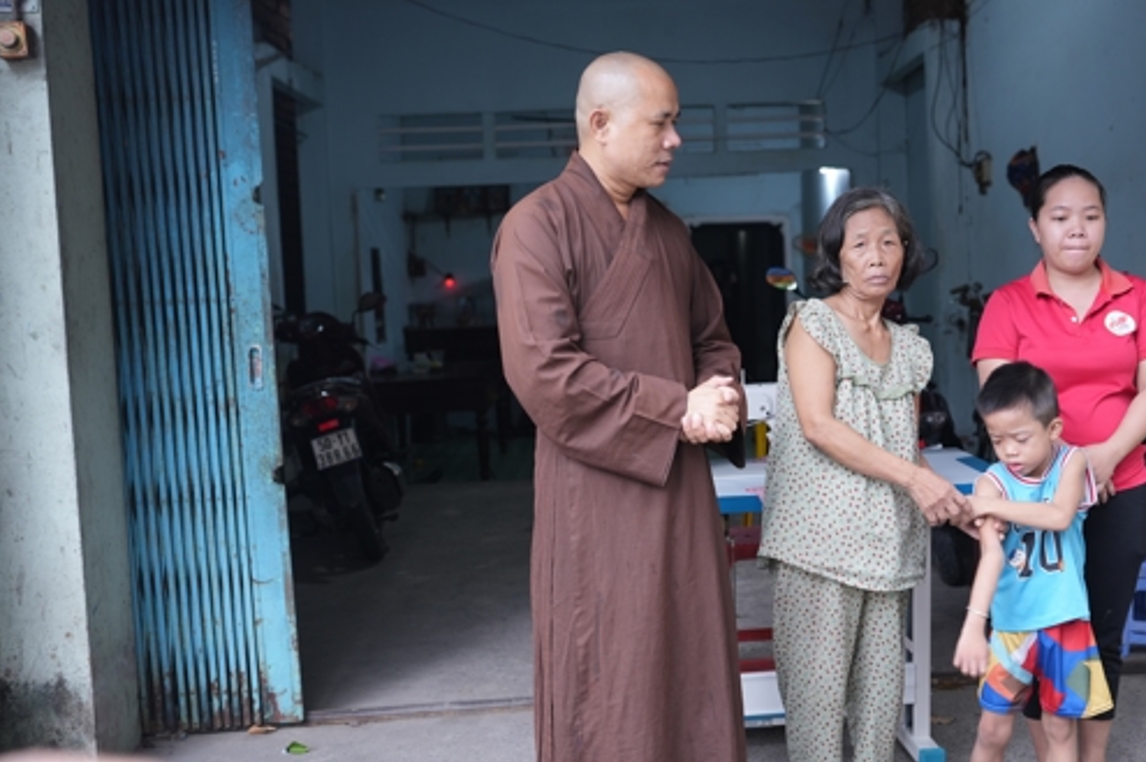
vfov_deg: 29.2
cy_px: 411
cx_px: 704
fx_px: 1463
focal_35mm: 46
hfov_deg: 42.5
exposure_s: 1/100
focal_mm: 35
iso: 320
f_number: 2.8
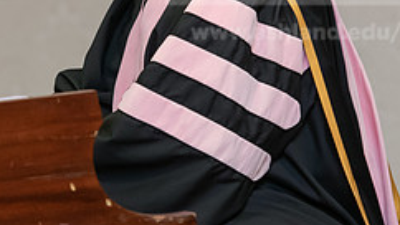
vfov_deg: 3.2
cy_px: 67
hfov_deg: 5.7
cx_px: 116
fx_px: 3987
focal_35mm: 376
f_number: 3.5
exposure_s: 1/200
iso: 2000
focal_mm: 150
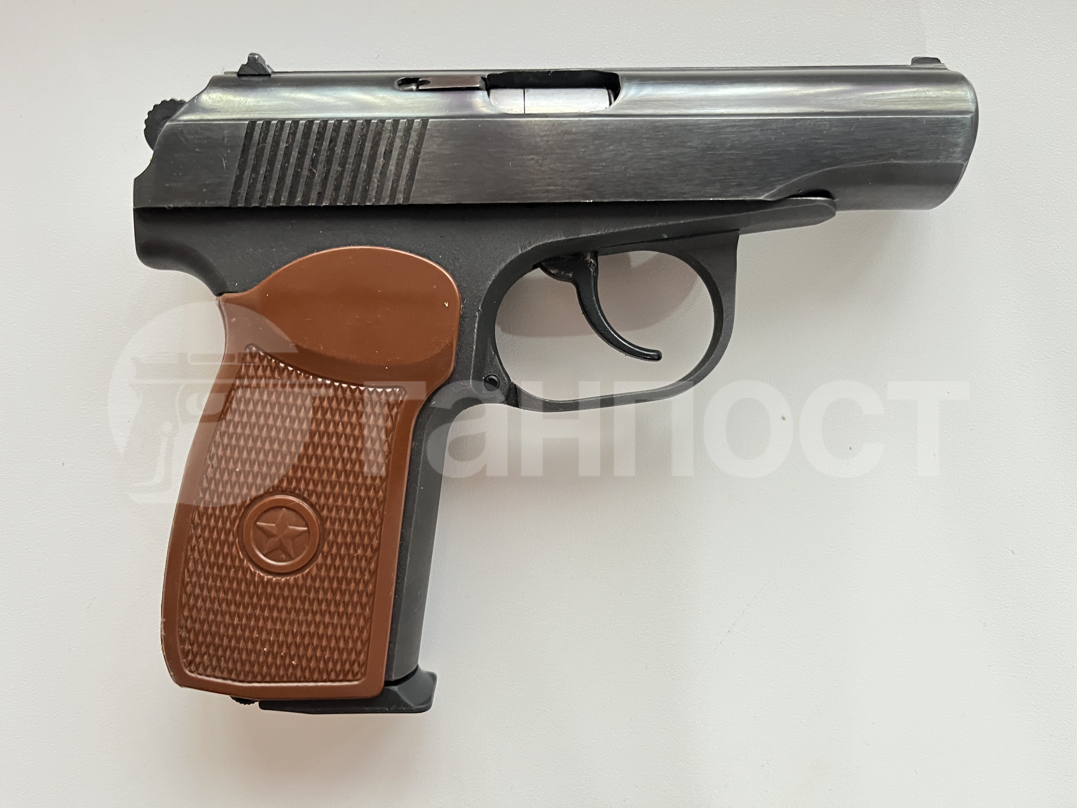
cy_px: 404
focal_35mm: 26
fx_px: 809
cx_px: 538
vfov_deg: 53.1
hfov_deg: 67.3
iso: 320
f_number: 1.6
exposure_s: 1/50
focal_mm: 5.1
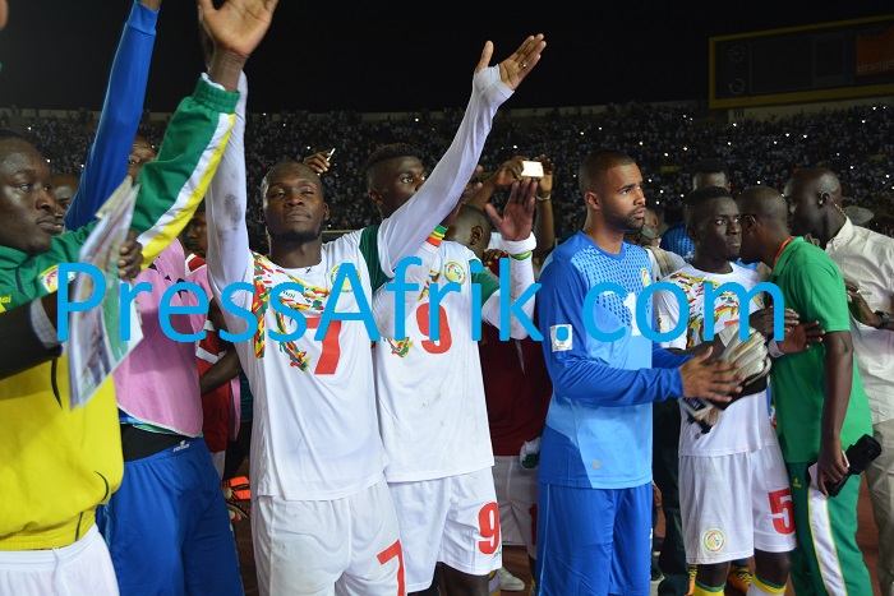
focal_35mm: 42
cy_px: 298
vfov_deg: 31.9
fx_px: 1043
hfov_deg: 46.4
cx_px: 447
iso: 400
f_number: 4.8
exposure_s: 1/90
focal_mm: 28
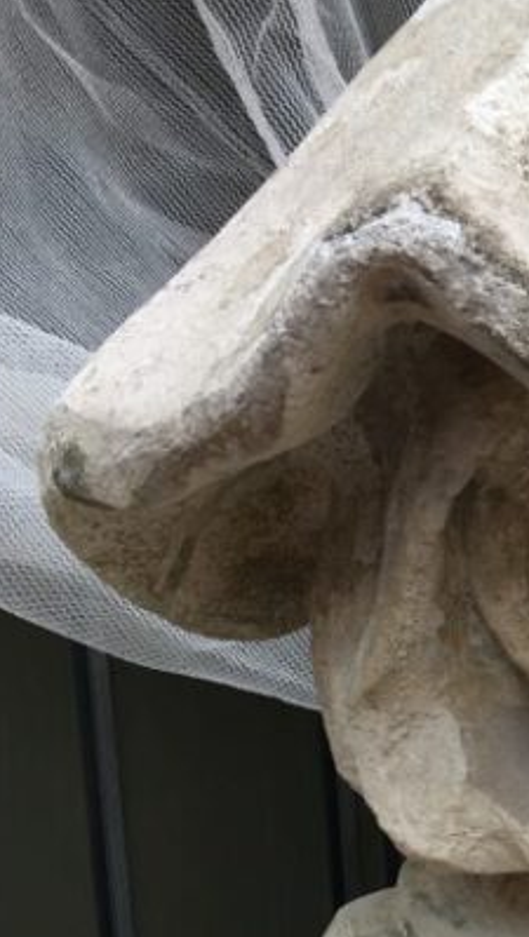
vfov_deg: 25.0
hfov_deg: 14.0
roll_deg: +2.4
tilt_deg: -4.1
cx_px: 802
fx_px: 2016
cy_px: 921
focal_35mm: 81
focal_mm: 4.15
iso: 25
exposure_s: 1/439
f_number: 2.2
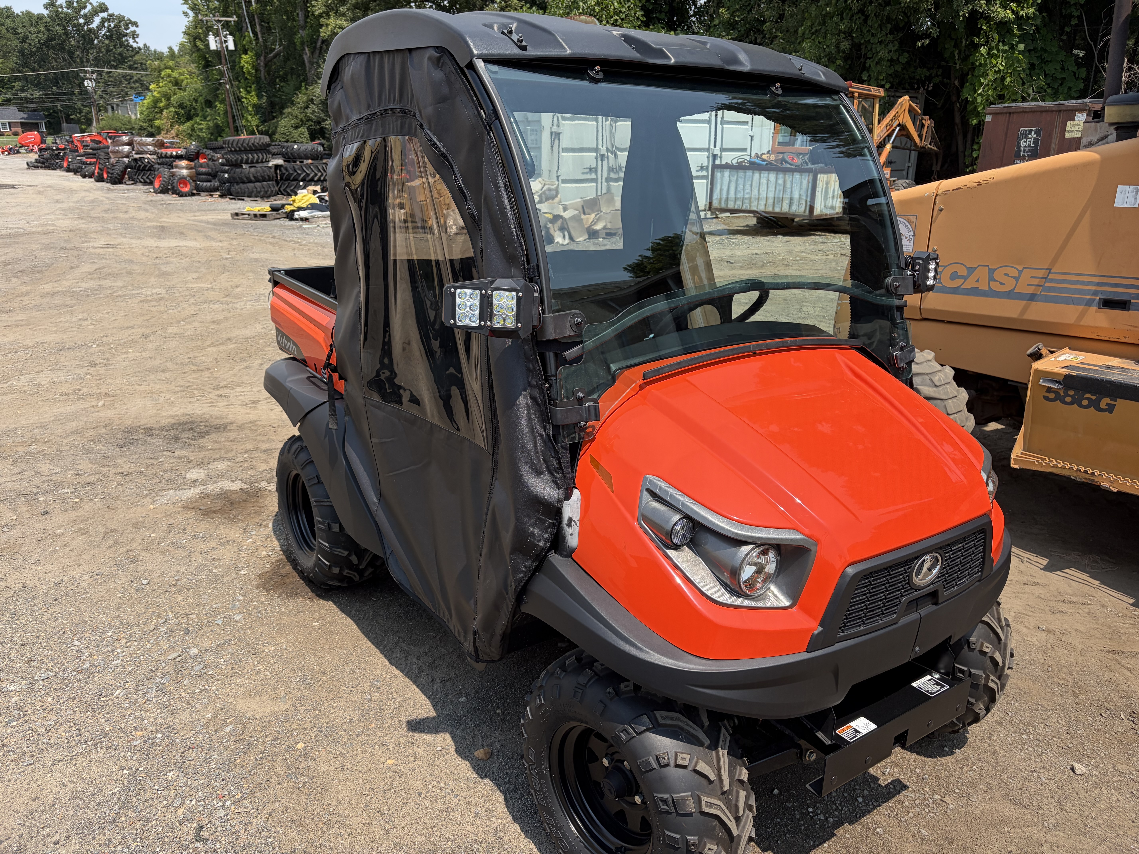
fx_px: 856
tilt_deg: -18.1
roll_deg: +0.5
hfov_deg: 67.3
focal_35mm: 26
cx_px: 570
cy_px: 427
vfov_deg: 53.1
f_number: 1.6
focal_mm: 5.96
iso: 50
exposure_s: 1/2865
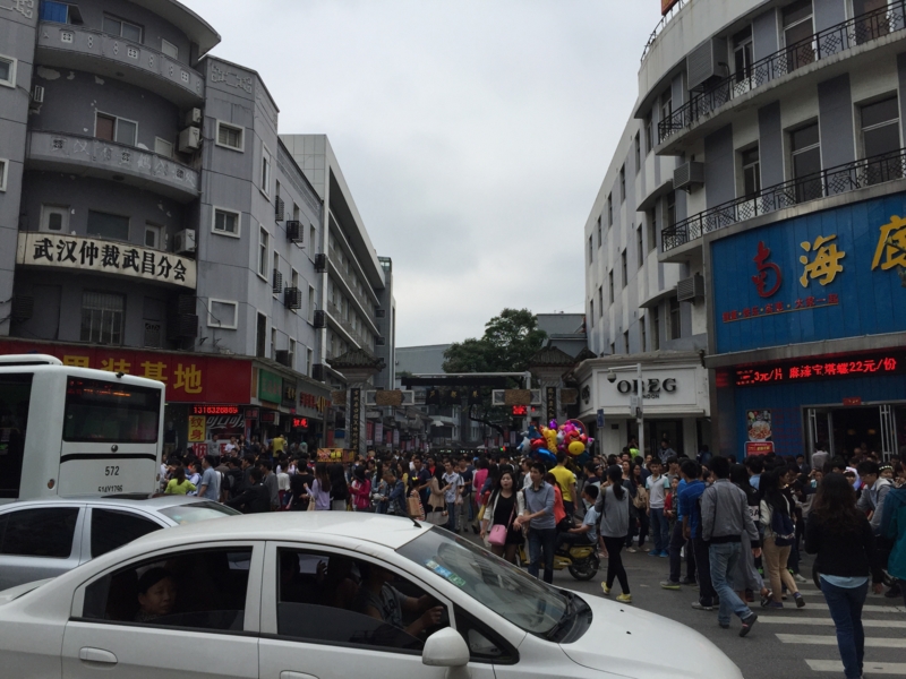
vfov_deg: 48.2
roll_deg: -0.8
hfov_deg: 61.7
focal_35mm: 29
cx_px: 453
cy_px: 340
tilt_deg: +6.6
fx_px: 759
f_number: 2.2
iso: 32
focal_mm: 4.15
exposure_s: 1/1799
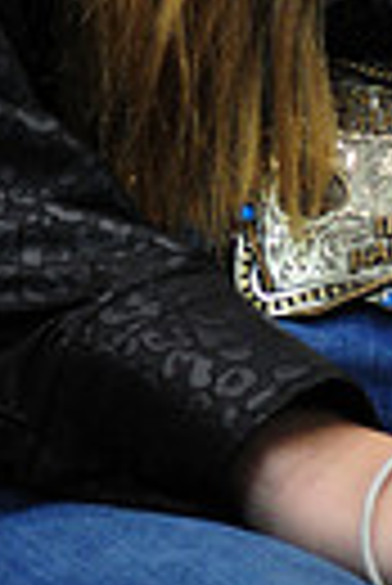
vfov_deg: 3.7
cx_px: 354
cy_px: -680
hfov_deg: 2.5
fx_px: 8910
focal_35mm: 547
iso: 640
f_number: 4
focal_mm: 82
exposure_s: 1/125
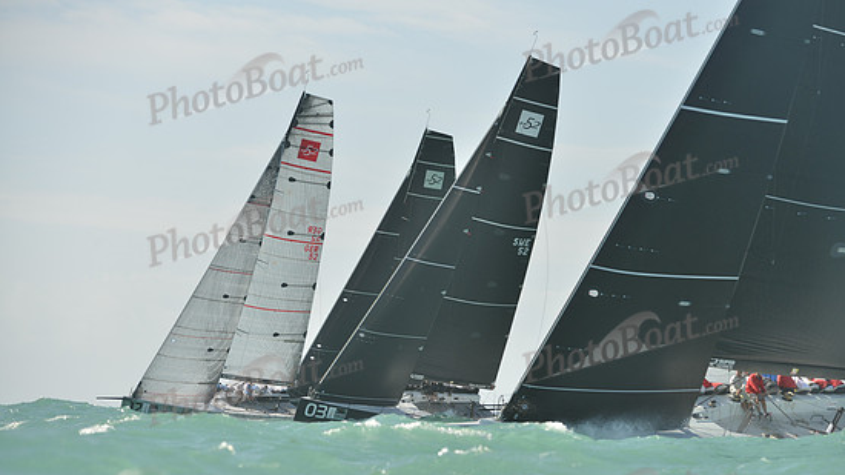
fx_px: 5443
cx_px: 444
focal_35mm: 243
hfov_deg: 8.9
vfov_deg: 5.0
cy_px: 285
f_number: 5.6
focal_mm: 220
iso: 280
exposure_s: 1/1250
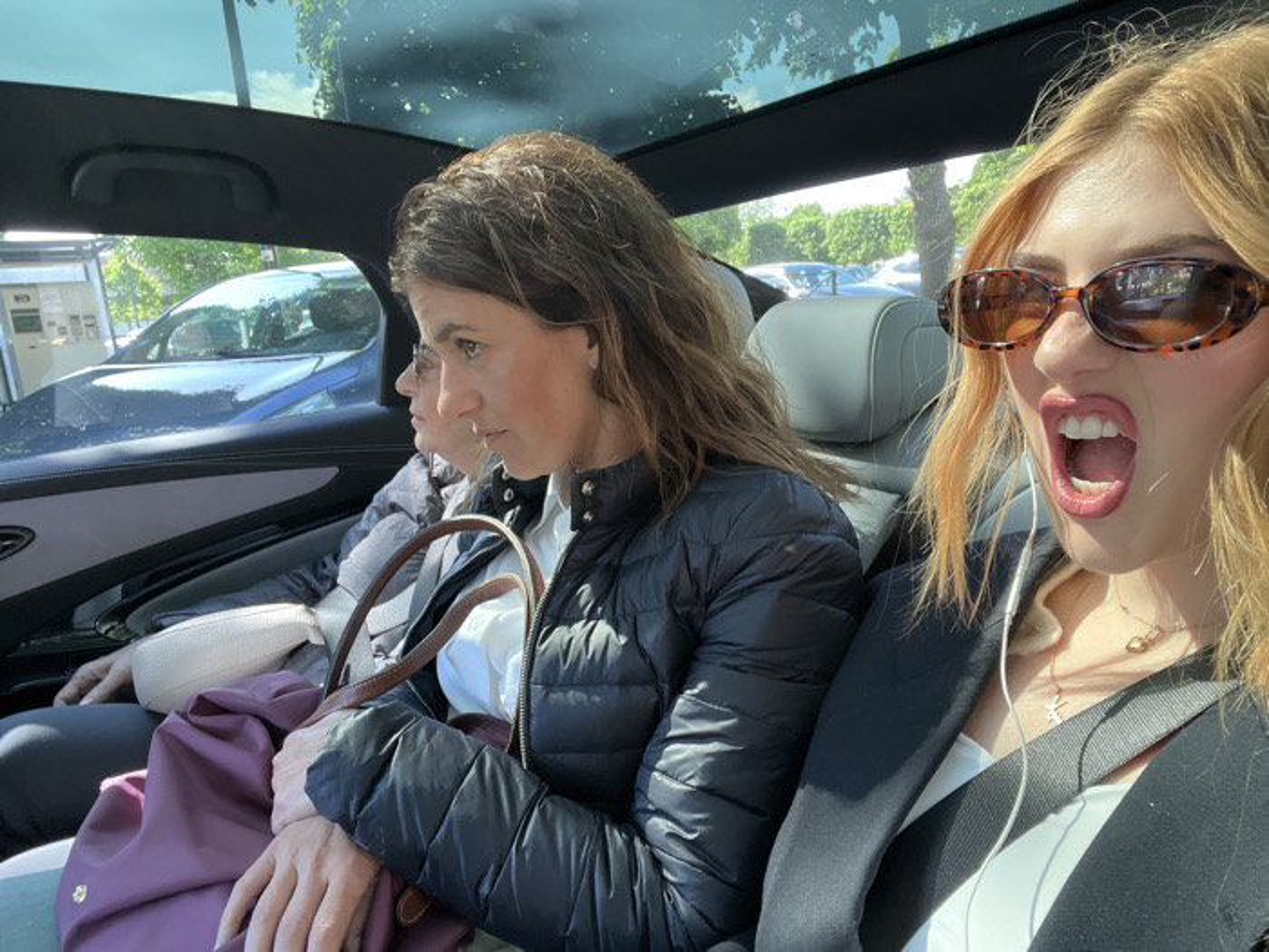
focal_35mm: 23
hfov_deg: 73.9
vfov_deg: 58.9
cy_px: 476
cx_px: 634
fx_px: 843
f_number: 2.2
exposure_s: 1/60
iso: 160
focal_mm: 2.71
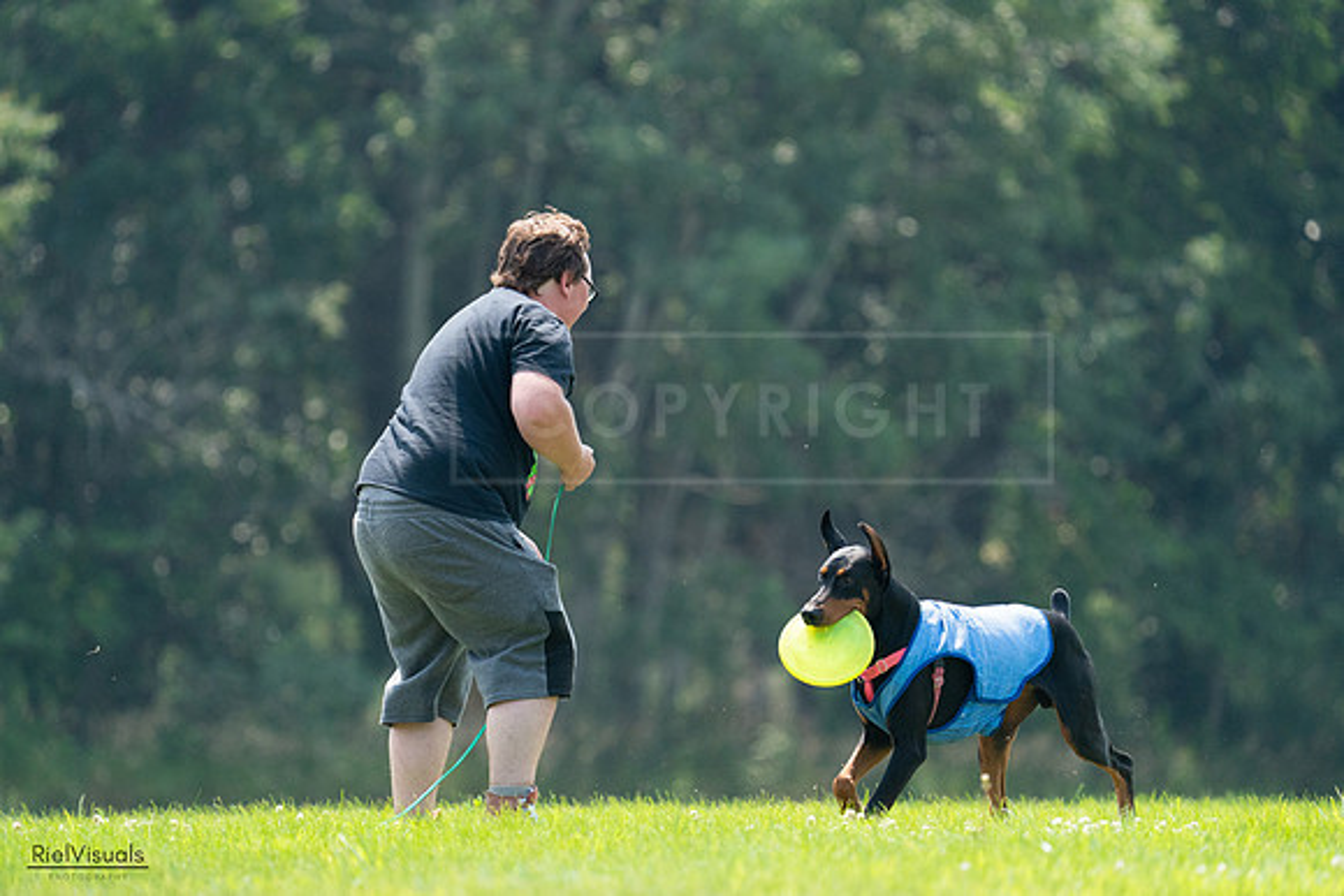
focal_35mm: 411
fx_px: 15347
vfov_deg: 3.3
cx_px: 672
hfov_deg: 5.0
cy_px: 448
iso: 3200
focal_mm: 411
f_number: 6.3
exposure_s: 1/4000
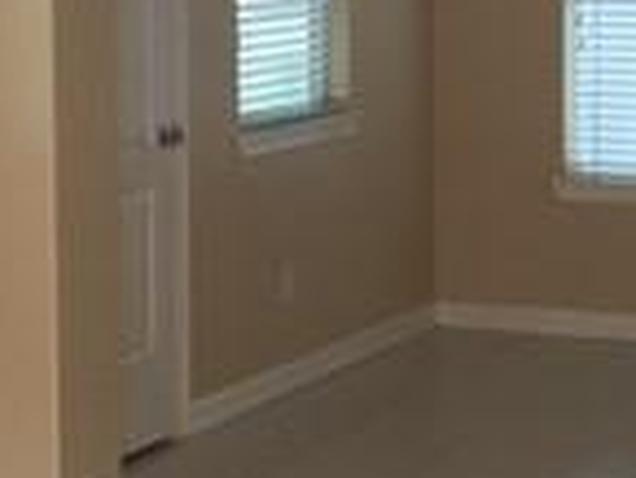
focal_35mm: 128
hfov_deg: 15.4
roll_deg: -0.3
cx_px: 329
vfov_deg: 11.4
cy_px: -57
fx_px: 2354
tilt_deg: +0.0
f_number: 2.2
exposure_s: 1/30
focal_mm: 4.15
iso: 32
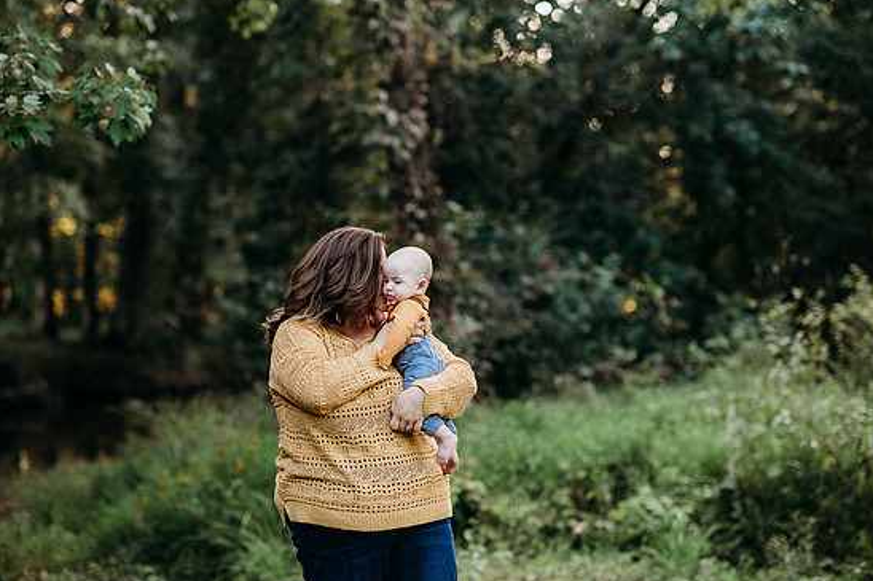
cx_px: 459
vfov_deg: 15.2
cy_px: 297
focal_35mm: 90
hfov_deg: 22.6
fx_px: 2182
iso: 200
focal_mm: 85
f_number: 2.2
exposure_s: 1/200
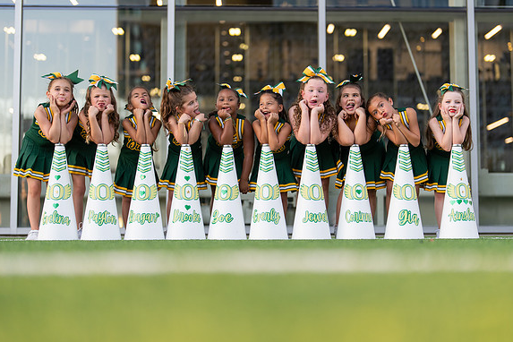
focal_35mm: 63
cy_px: 162
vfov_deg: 21.6
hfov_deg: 31.9
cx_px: 277
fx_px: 898
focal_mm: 50
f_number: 1.2
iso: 125
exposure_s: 1/500
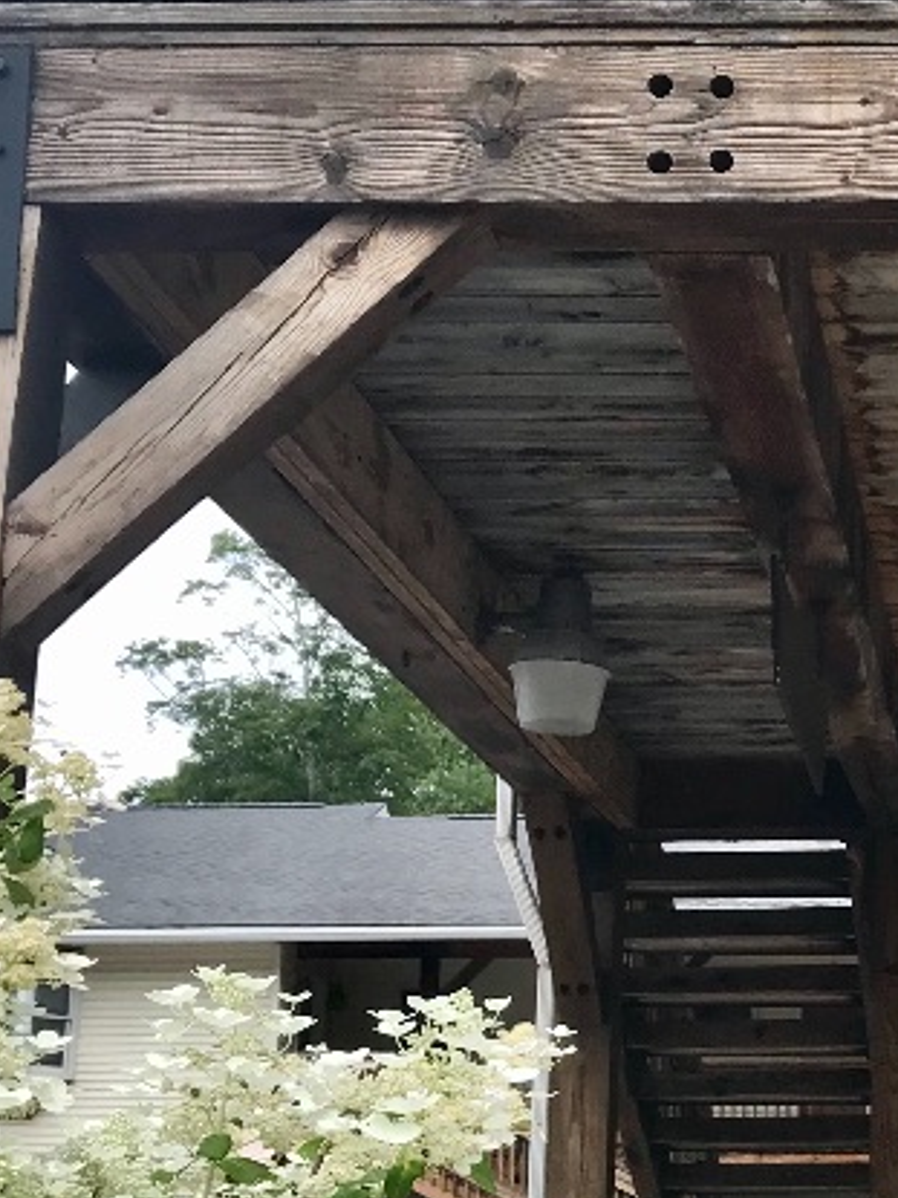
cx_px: 982
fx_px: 2492
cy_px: 837
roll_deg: +0.2
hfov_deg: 19.6
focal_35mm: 72
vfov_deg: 26.8
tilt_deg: +11.4
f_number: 1.8
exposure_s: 1/870
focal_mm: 3.99
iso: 20
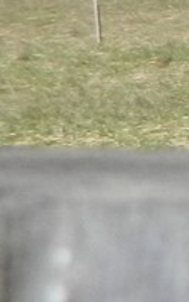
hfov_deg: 4.7
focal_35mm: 206
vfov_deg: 10.1
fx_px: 1695
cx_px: 1109
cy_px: 43
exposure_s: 1/200
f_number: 8.7
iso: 80
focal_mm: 4.5
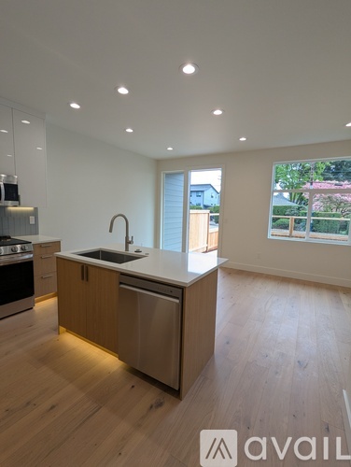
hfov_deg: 78.2
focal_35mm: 16
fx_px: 216
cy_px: 234
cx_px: 176
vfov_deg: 94.4
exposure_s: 1/120
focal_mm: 2.35
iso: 43
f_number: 2.2
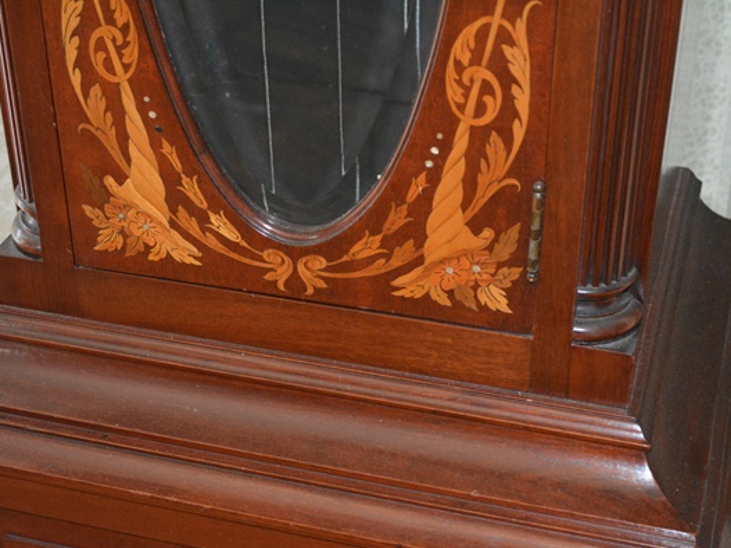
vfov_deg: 21.3
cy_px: 275
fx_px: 1457
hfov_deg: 28.2
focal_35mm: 69
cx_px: 345
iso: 3200
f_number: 5.3
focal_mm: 42
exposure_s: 1/60
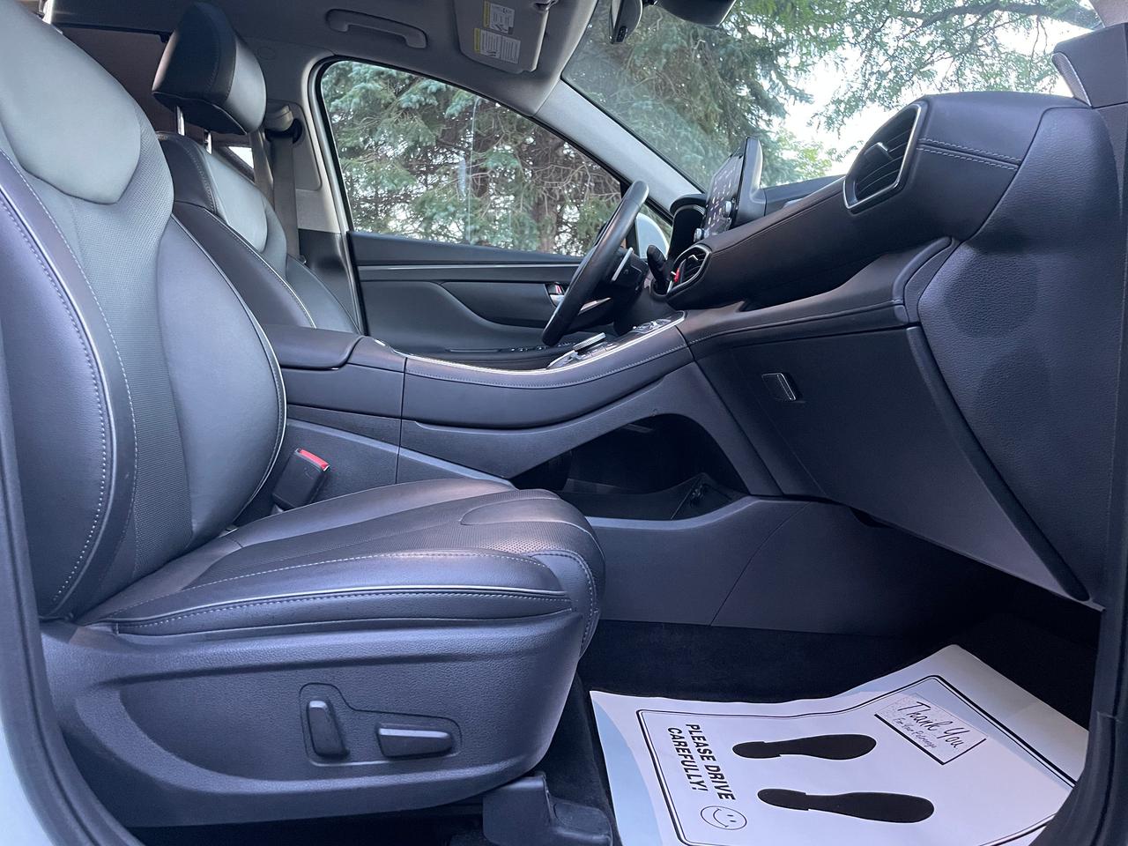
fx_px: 847
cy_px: 423
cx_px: 564
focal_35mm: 26
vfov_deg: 53.1
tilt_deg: -2.4
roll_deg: -1.2
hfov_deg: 67.3
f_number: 1.6
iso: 640
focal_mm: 4.2
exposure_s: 1/40
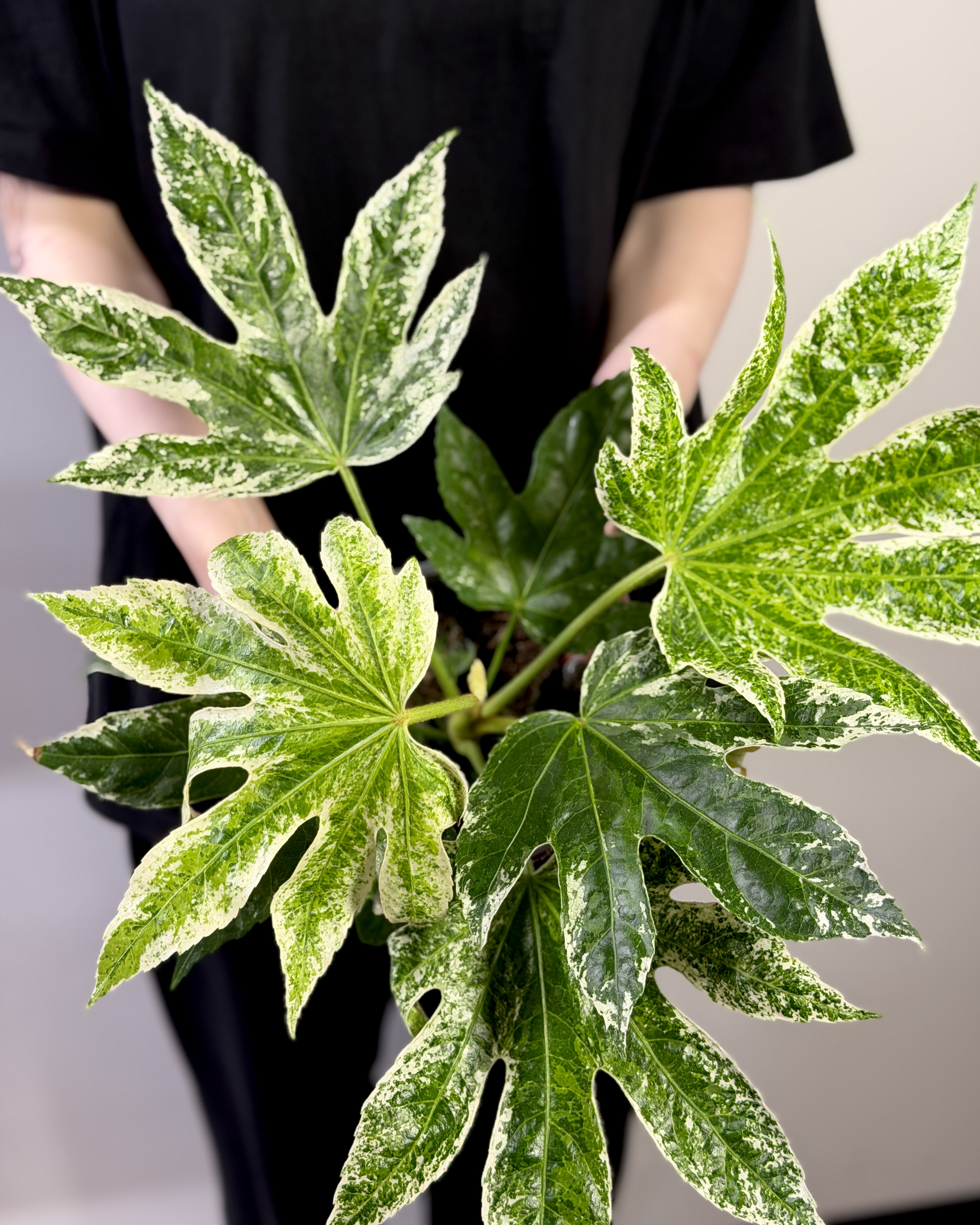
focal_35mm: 51
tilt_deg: -29.2
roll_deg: -0.3
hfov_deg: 29.7
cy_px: 604
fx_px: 1849
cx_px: 496
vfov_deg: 36.7
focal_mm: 6.76
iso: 100
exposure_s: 1/74
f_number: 1.78
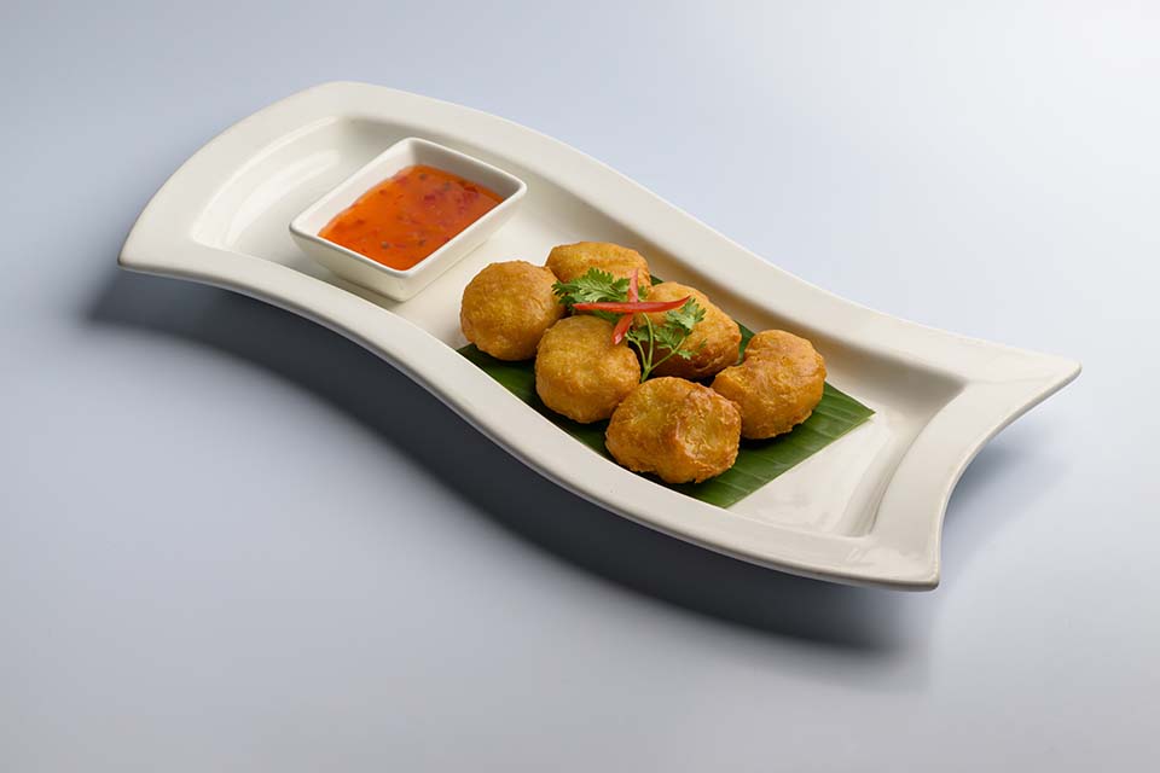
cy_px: 386
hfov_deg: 23.9
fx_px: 2739
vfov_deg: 16.1
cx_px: 580
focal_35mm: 85
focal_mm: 85
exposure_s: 1/200
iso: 80
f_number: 8.5
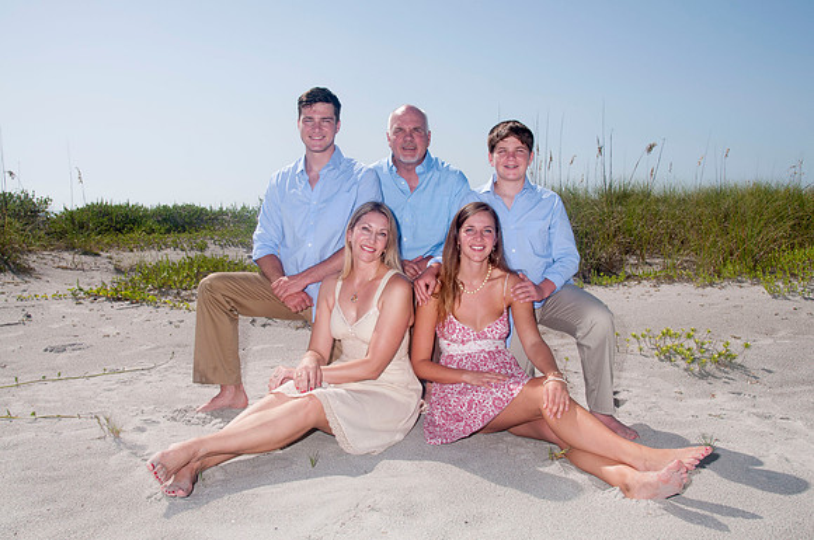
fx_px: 745
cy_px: 270
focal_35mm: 33
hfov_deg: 57.3
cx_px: 407
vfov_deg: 39.9
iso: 100
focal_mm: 22
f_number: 13
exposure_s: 1/250
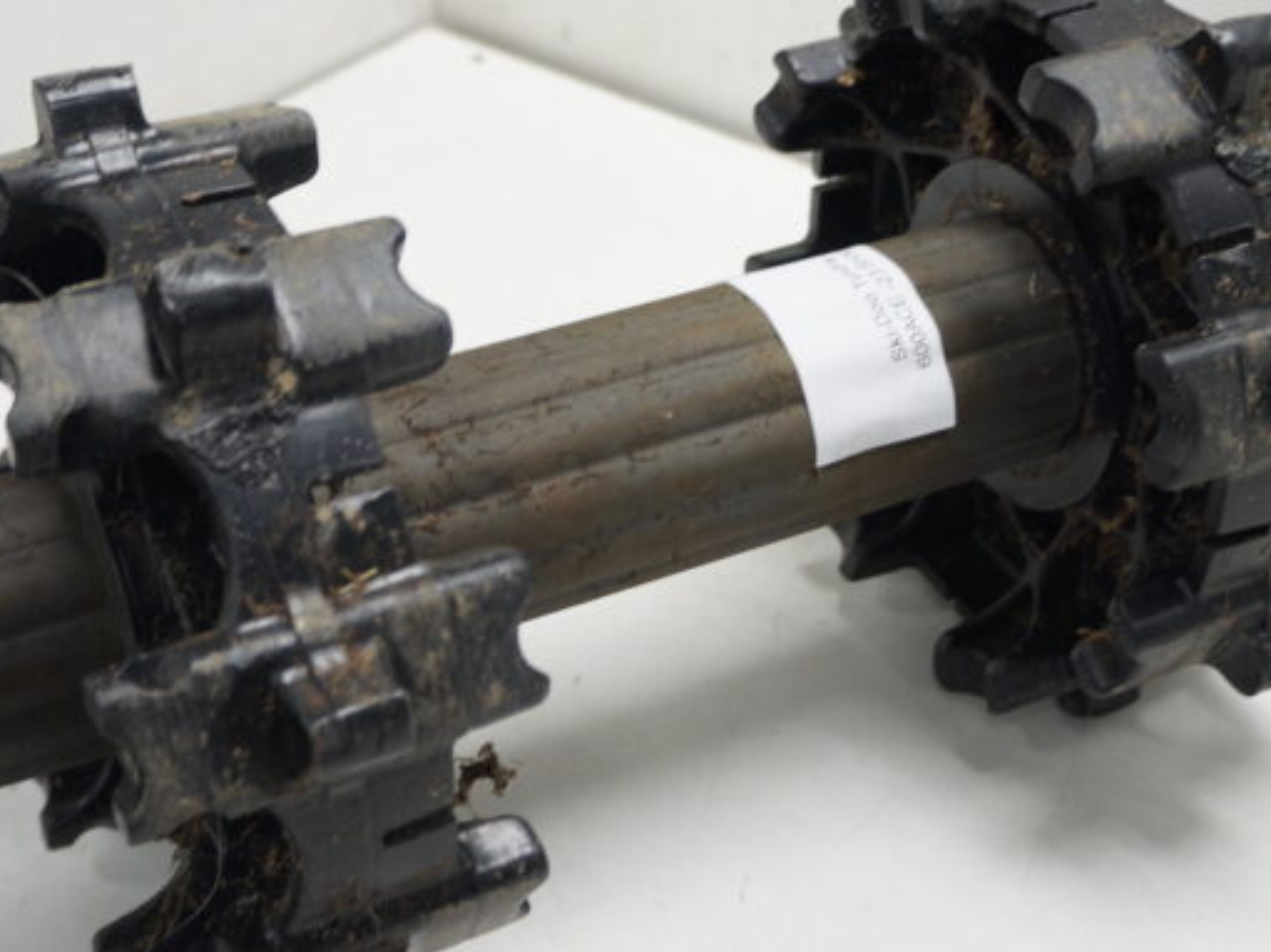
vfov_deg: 26.6
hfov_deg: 35.0
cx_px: 612
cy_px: 511
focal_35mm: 55
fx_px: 2018
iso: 200
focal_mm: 19
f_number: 3.5
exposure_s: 1/60
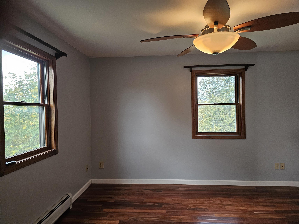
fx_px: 199
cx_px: 150
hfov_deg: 73.9
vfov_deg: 58.9
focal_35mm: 23
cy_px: 112
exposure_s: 1/60
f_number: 1.7
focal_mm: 6.3
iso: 640
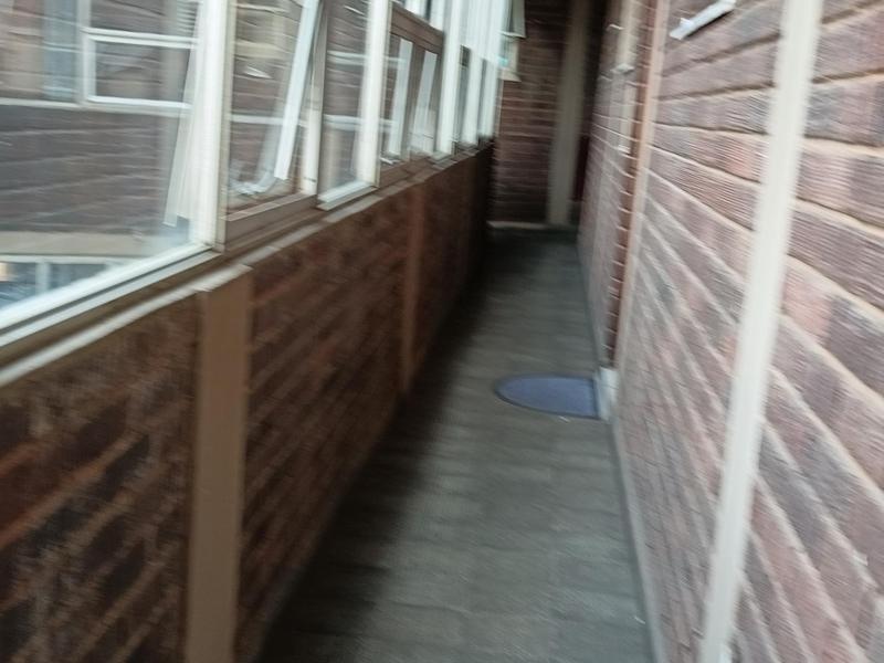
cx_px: 442
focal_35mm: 48
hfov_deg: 39.7
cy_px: 332
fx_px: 1226
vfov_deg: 30.3
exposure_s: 1/50
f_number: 1.75
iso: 416
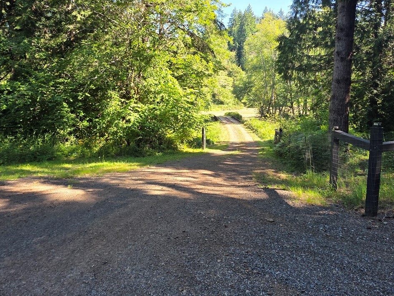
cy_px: 119
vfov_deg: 60.6
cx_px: 197
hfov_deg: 76.4
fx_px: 250
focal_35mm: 22
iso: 40
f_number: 1.9
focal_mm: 2.2
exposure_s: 1/253
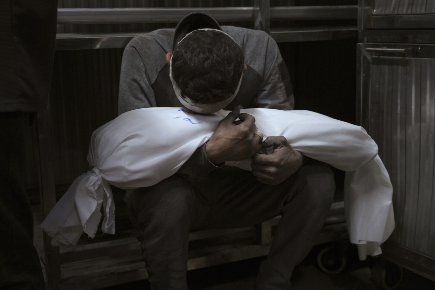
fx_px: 604
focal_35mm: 50
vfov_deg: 27.0
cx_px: 218
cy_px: 145
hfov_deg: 39.6
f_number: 4
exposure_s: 1/50
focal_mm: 50
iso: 1600
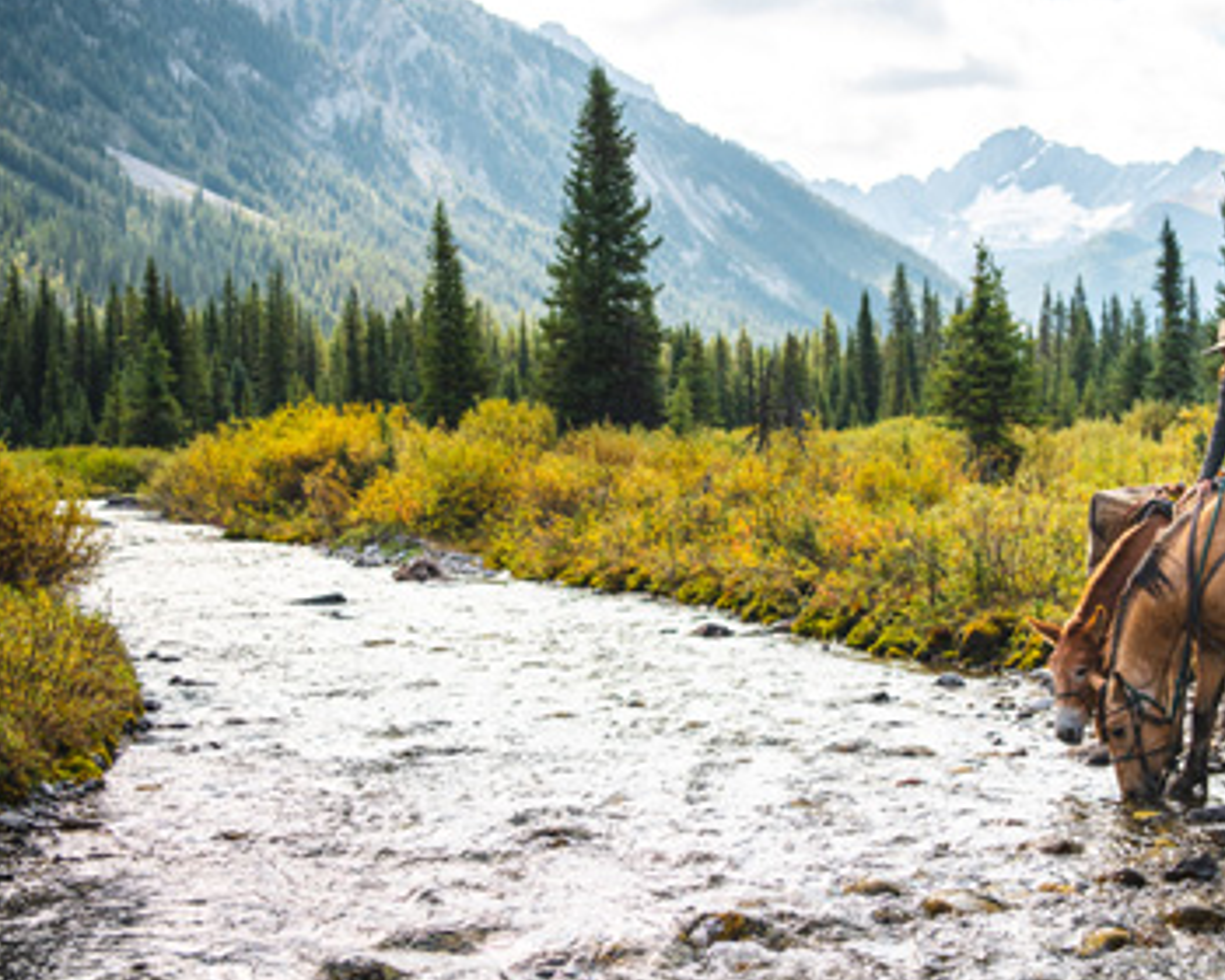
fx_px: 2139
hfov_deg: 31.9
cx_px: 686
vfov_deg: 25.8
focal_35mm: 59
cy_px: 506
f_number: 2.8
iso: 200
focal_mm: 44
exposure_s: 1/2500
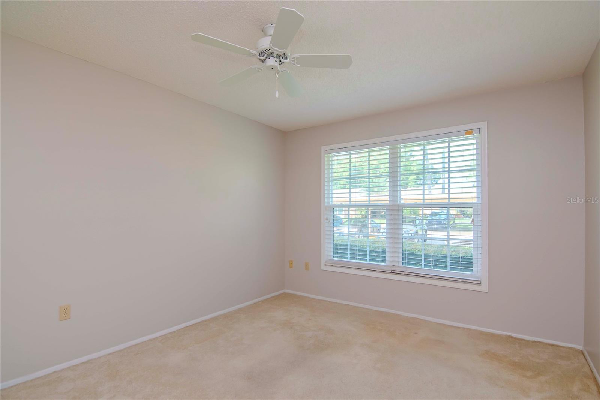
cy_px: 200
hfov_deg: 92.5
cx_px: 300
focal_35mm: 17
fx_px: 287
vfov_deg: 69.6
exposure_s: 1/160
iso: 500
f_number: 5
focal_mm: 11.5
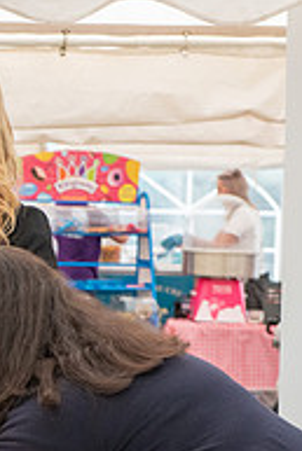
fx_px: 2776
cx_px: -147
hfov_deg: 6.2
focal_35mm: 221
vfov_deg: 9.3
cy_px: 424
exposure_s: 1/250
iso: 1250
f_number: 6.3
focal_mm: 70
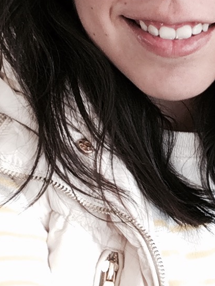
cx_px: 197
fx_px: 596
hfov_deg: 20.0
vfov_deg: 27.0
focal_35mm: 72
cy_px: 151
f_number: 2.4
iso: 64
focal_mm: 2.15
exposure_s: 1/40
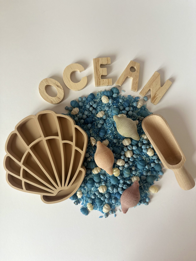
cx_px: 98
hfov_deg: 56.8
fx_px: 181
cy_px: 130
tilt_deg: -88.7
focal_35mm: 24
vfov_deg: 71.6
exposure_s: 1/79
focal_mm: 6.86
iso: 250
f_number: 1.78
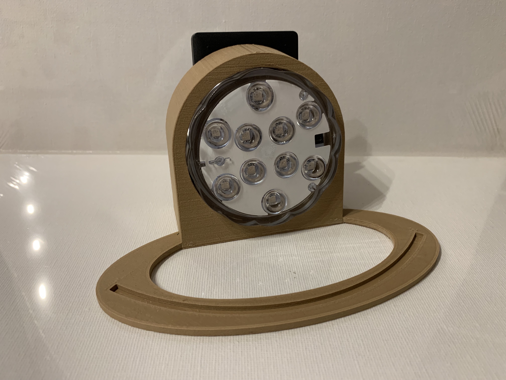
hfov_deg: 67.3
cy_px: 190
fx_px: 380
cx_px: 253
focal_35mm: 26
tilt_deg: -28.8
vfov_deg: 53.1
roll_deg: -1.2
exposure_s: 1/50
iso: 200
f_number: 1.8
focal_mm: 4.25
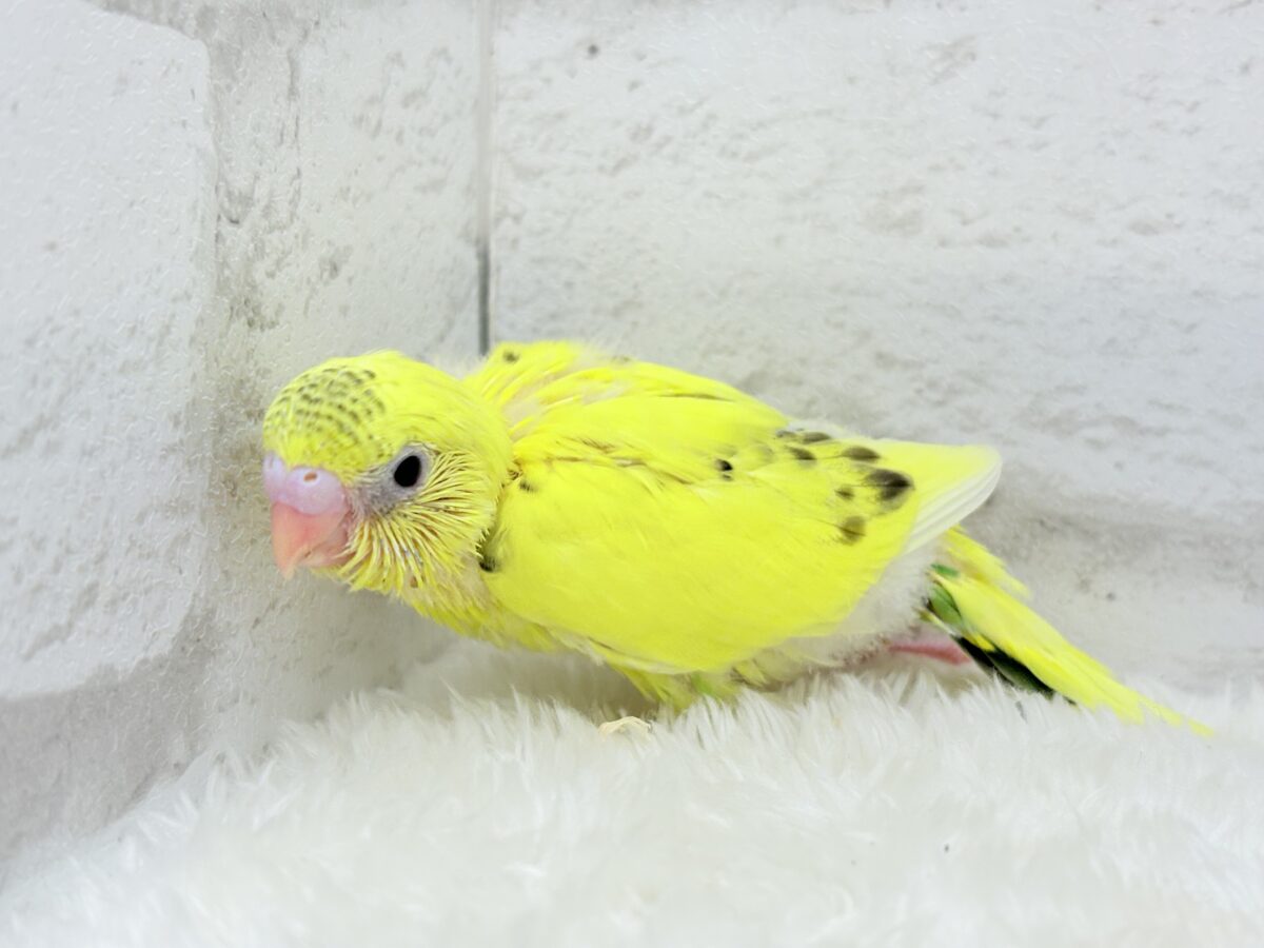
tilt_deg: -9.2
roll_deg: -1.0
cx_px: 632
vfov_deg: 28.0
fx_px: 1899
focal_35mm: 52
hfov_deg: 36.8
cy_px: 474
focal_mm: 5.96
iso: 50
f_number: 1.6
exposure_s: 1/100
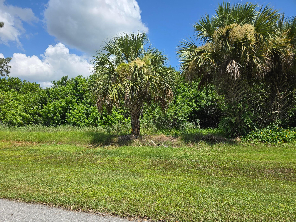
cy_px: 111
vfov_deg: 58.9
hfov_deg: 73.9
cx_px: 148
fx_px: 197
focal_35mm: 23
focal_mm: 6.3
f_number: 1.7
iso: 12
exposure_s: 1/834
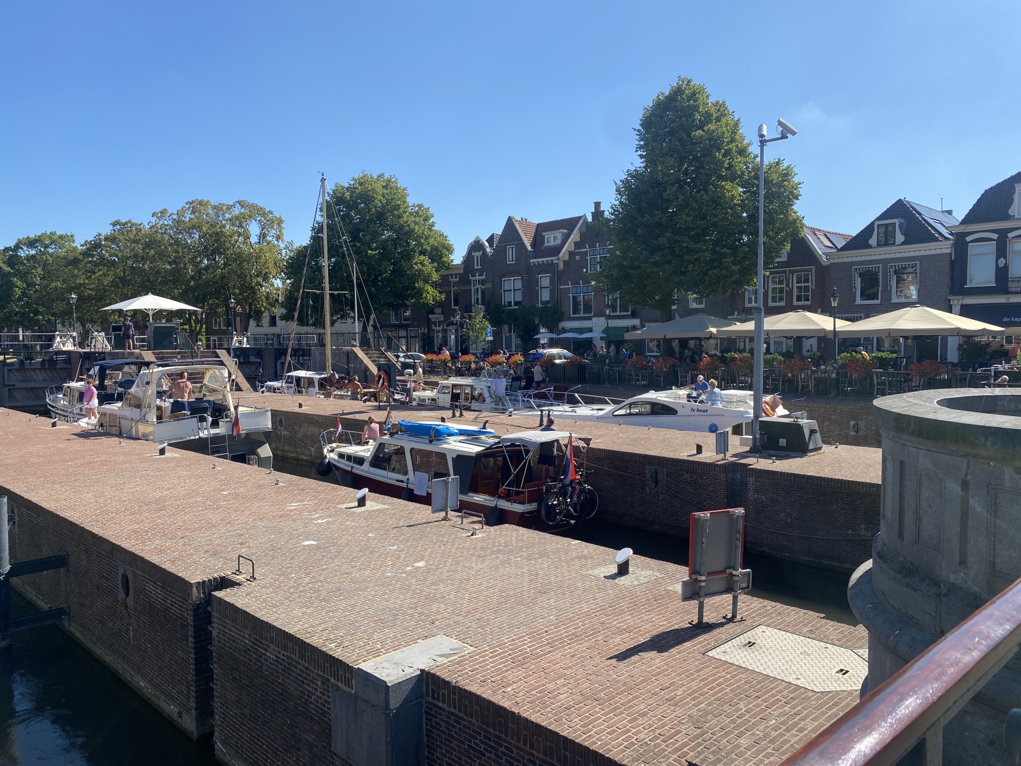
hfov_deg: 67.3
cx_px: 510
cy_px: 383
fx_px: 767
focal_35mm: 26
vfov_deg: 53.1
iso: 32
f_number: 1.8
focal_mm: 4.25
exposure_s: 1/2463
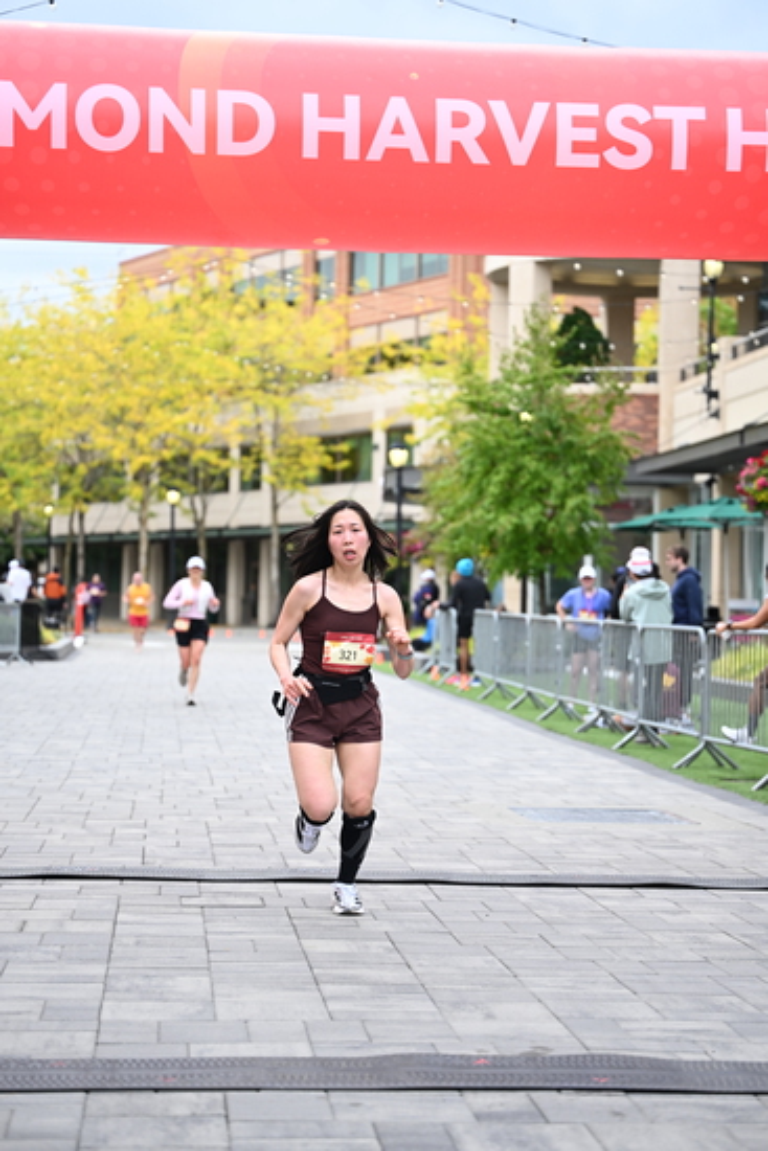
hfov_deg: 18.4
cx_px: 384
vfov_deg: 27.3
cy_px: 576
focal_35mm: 74
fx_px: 2366
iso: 640
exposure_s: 1/2000
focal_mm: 74
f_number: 2.8
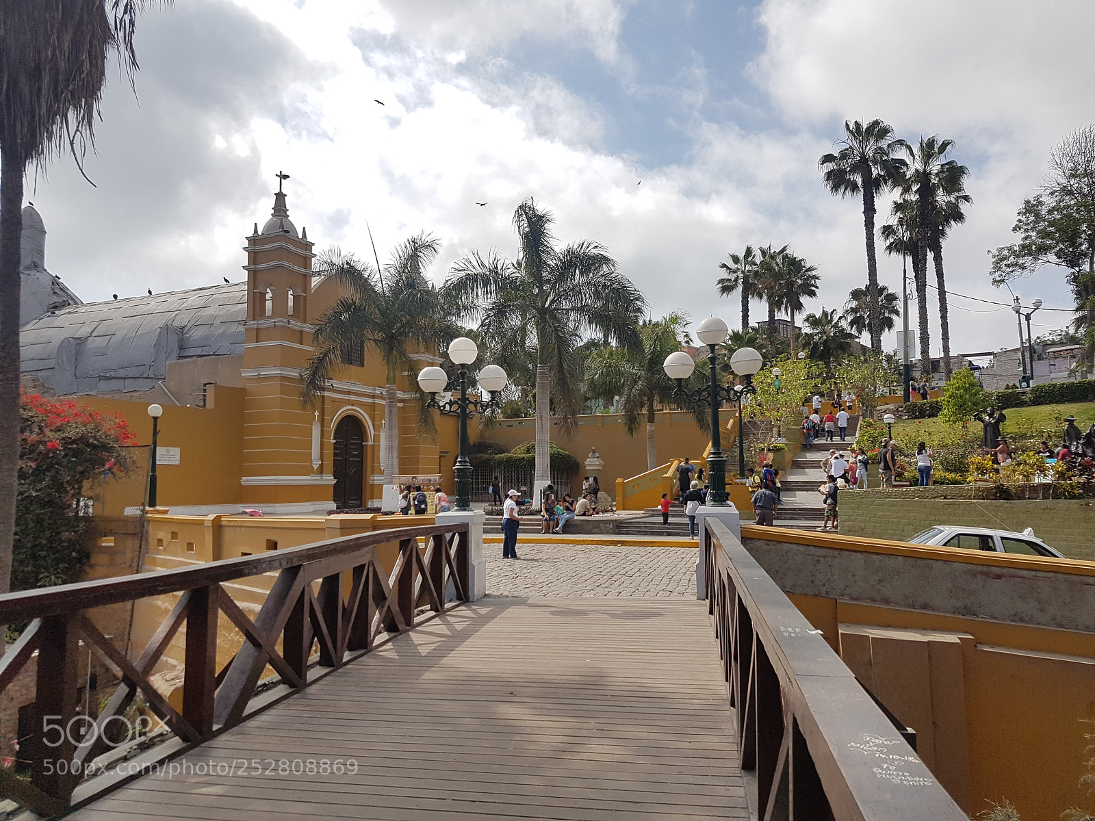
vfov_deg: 53.1
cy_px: 410
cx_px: 548
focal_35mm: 26
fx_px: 822
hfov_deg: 67.3
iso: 40
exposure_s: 1/3136
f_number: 1.7
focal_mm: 4.2
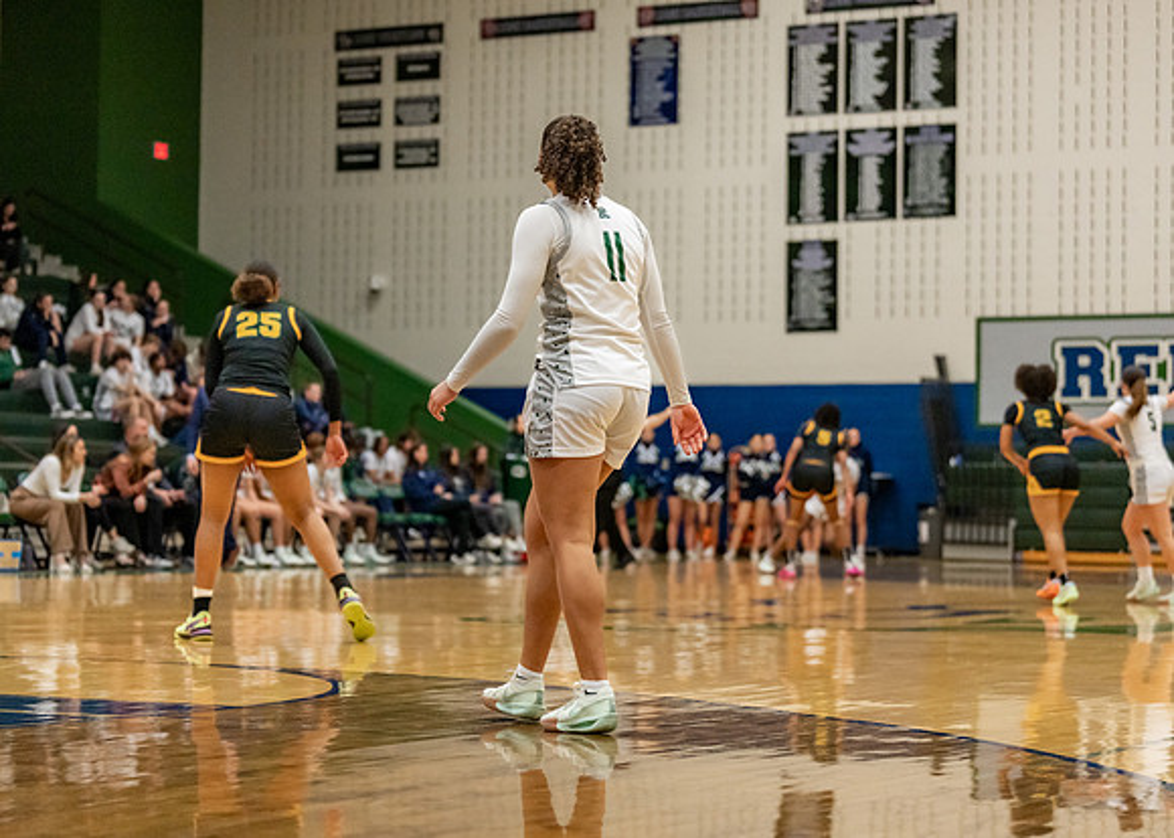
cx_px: 546
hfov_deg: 23.5
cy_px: 421
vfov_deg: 16.9
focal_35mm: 85
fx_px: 2821
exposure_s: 1/1000
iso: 2500
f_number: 2.8
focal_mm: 75
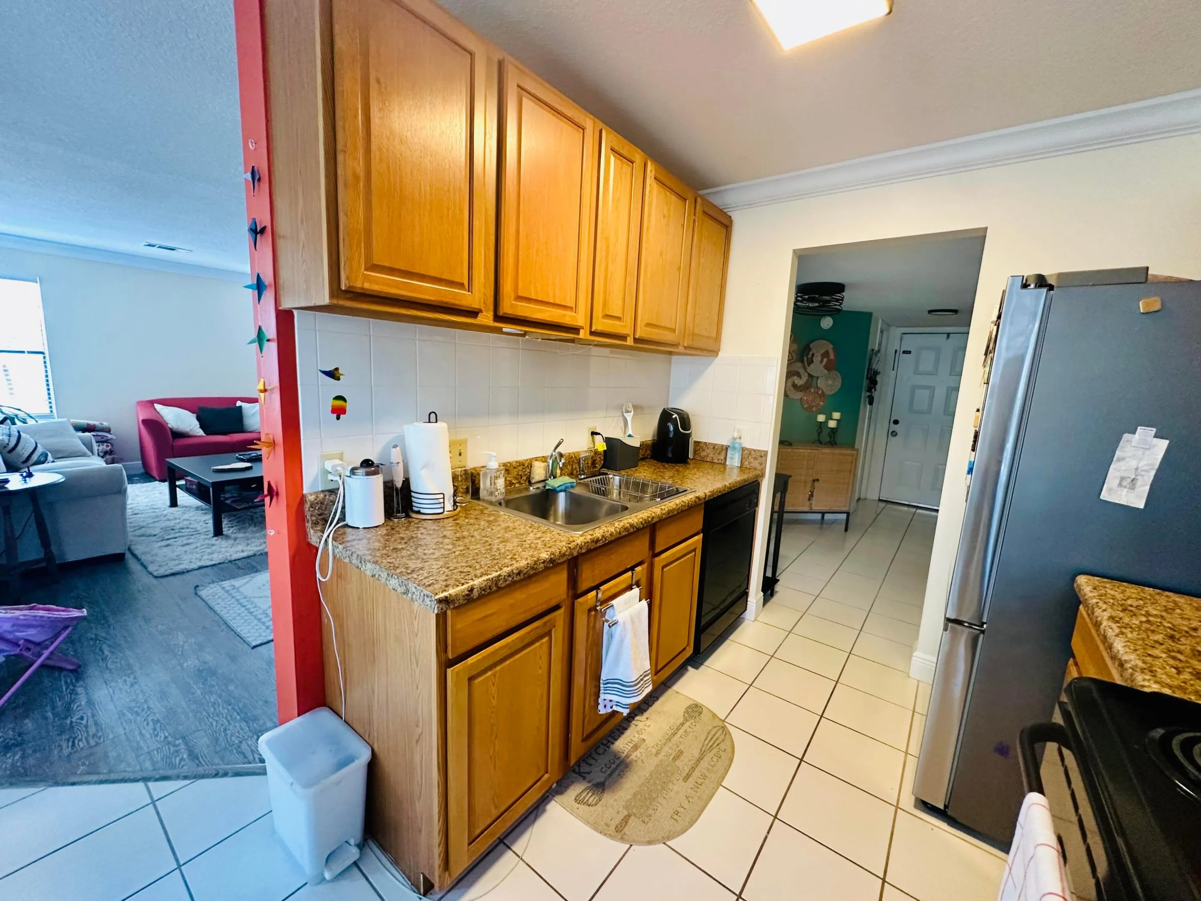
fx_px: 486
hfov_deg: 102.1
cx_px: 600
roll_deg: -3.3
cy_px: 450
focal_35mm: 14
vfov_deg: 85.7
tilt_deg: -9.2
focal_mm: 2.22
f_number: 2.2
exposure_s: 1/60
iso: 250
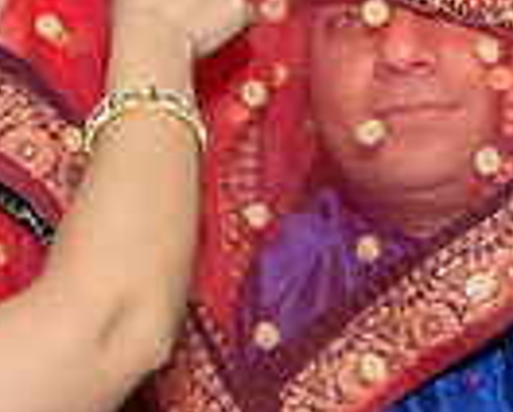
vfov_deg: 11.4
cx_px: 293
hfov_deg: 14.3
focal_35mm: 134
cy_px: 436
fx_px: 2038
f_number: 8
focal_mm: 17
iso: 640
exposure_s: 1/250
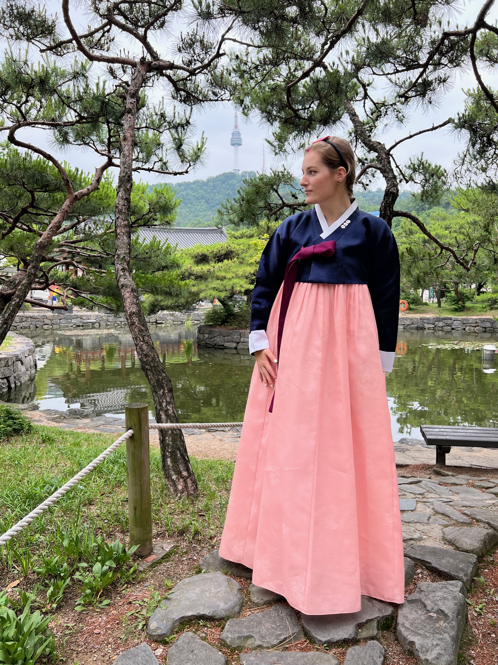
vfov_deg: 67.3
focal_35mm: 26
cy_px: 332
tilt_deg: -3.5
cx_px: 249
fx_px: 499
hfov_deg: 53.0
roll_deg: -1.6
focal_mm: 5.7
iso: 50
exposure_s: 1/433
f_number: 1.5
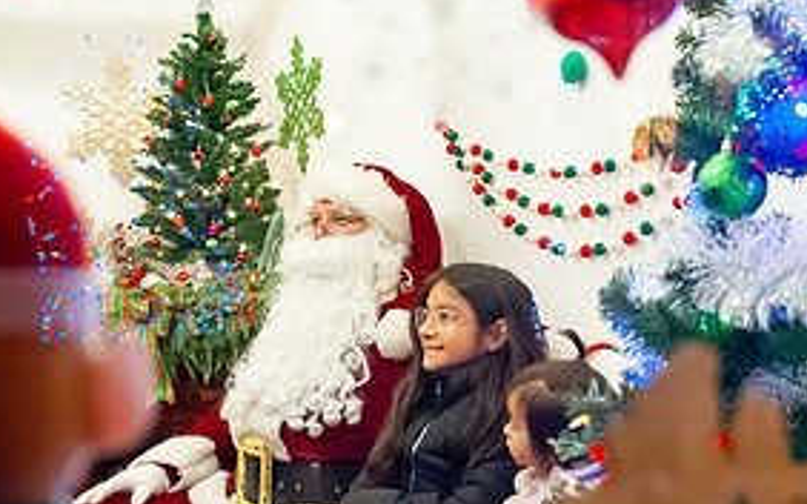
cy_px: 335
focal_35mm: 67
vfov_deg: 19.3
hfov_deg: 30.6
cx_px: 404
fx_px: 1473
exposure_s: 1/125
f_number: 4.5
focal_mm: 32
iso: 6400
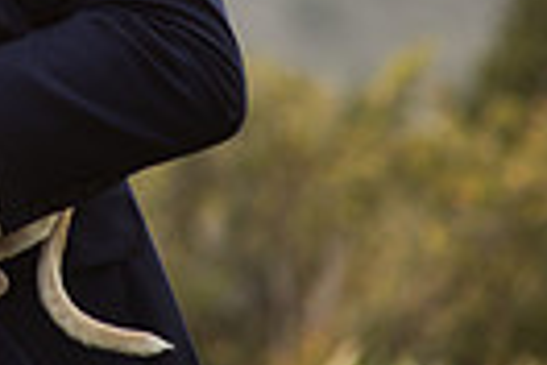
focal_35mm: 374
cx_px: -535
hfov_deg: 5.4
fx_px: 5682
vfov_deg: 3.7
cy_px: -259
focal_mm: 85
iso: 160
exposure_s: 1/3200
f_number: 2.2
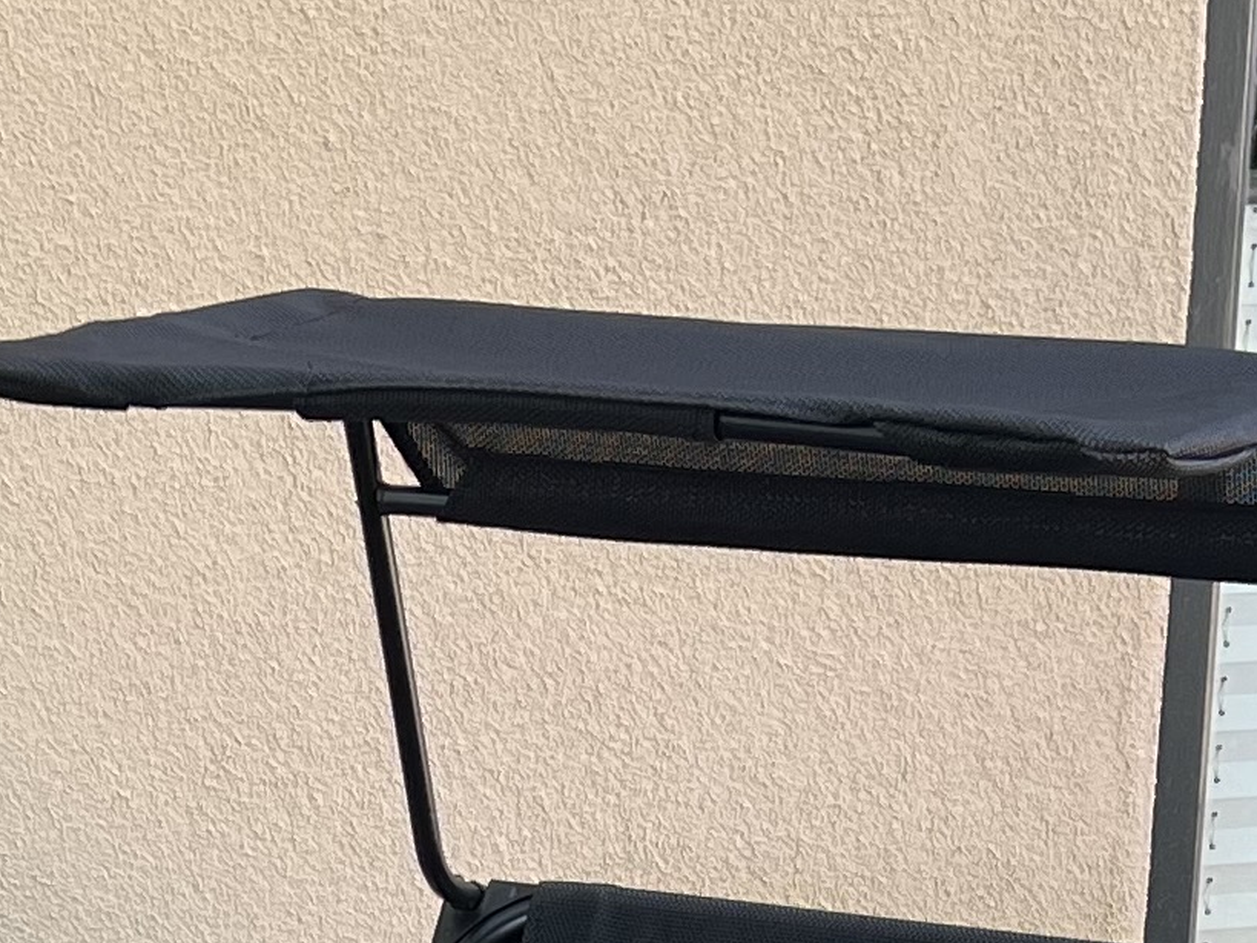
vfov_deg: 10.3
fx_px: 4647
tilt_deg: -25.7
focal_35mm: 128
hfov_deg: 15.3
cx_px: 284
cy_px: 2155
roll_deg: +2.3
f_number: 1.5
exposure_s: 1/121
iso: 50
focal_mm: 5.7
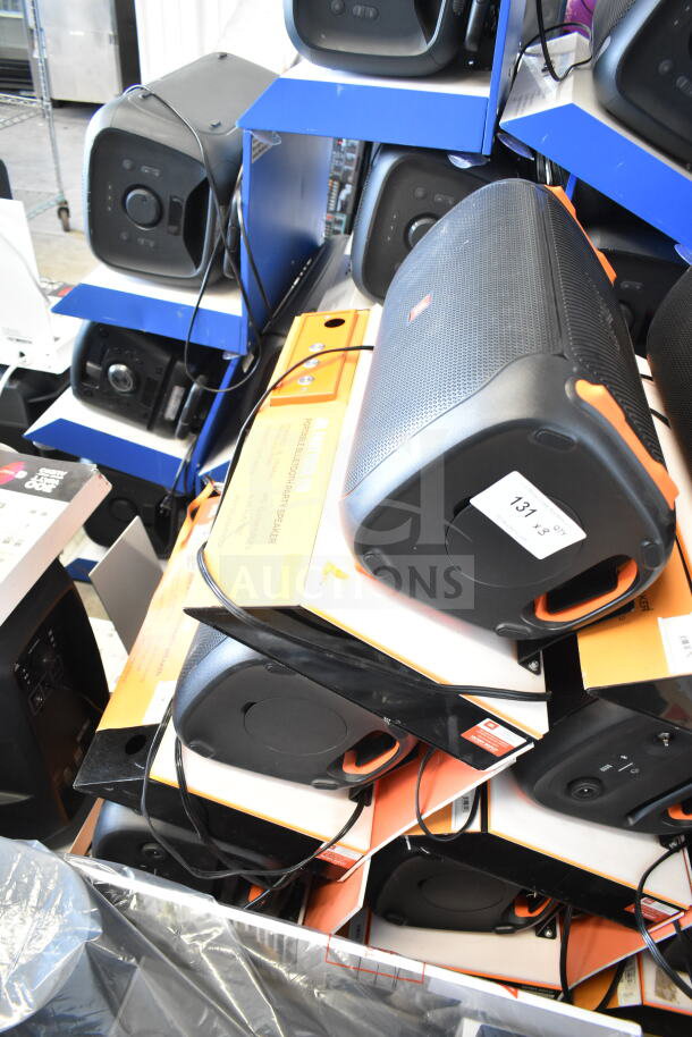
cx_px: 346
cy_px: 518
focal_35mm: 27
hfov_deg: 48.0
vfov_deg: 67.4
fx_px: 778
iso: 2000
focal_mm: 18
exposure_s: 1/30
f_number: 3.5
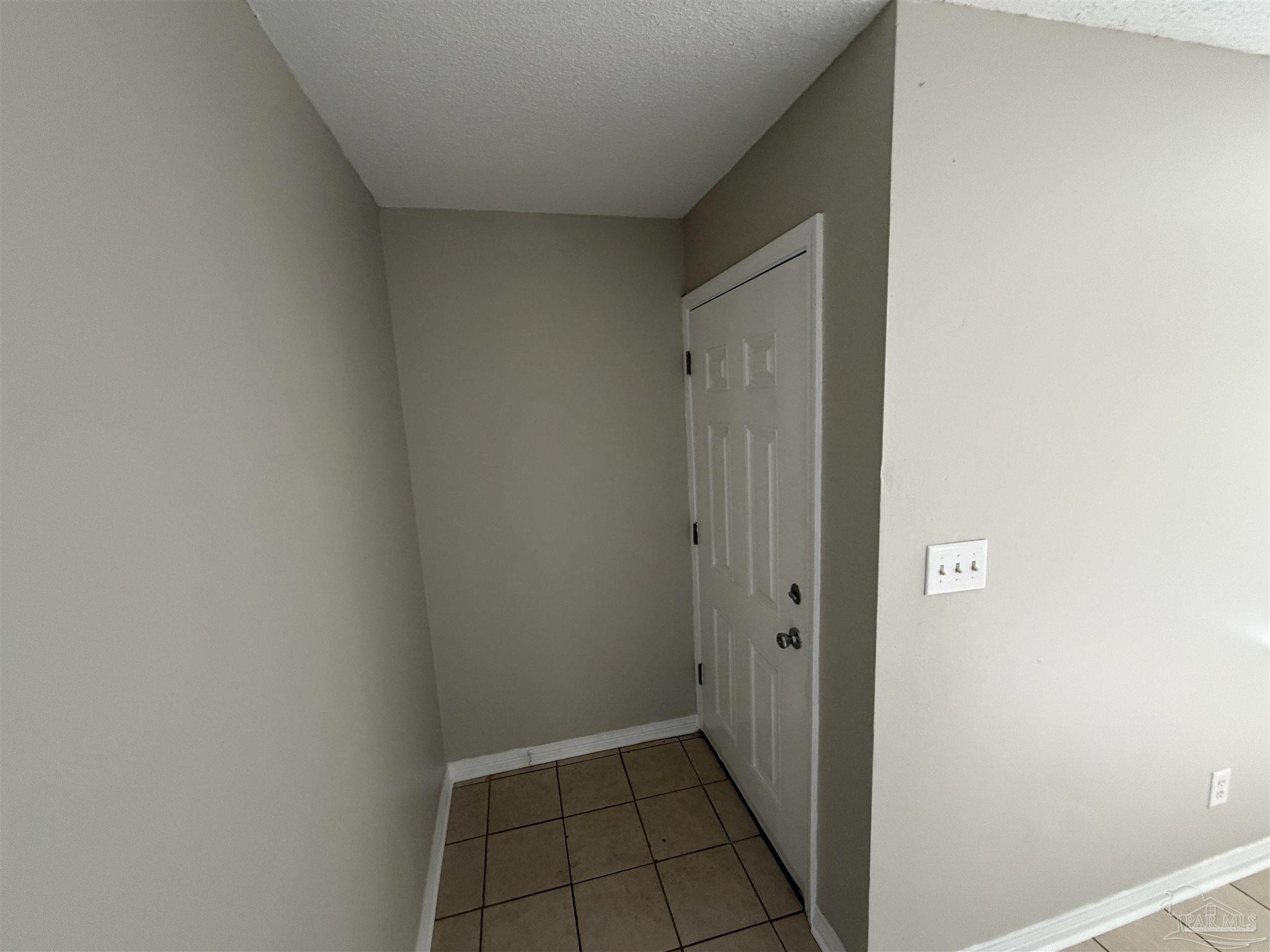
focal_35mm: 14
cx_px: 635
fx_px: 514
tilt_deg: -8.0
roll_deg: +3.2
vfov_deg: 85.7
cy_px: 476
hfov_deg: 102.1
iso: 500
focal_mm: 2.22
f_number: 2.2
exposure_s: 1/60
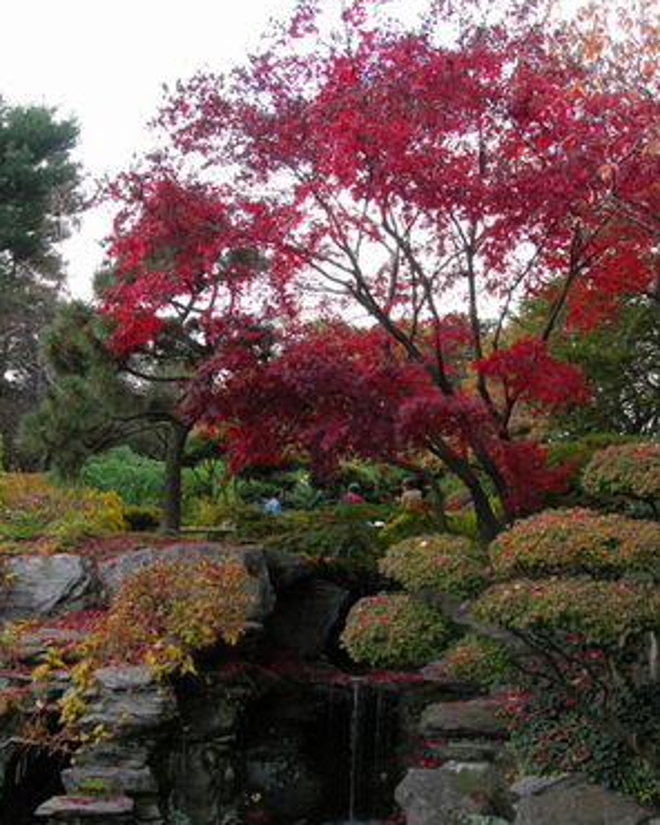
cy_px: 433
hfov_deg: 37.3
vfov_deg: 45.8
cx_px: 329
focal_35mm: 40
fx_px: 977
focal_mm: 7.8
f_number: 4.8
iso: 64
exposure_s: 1/88
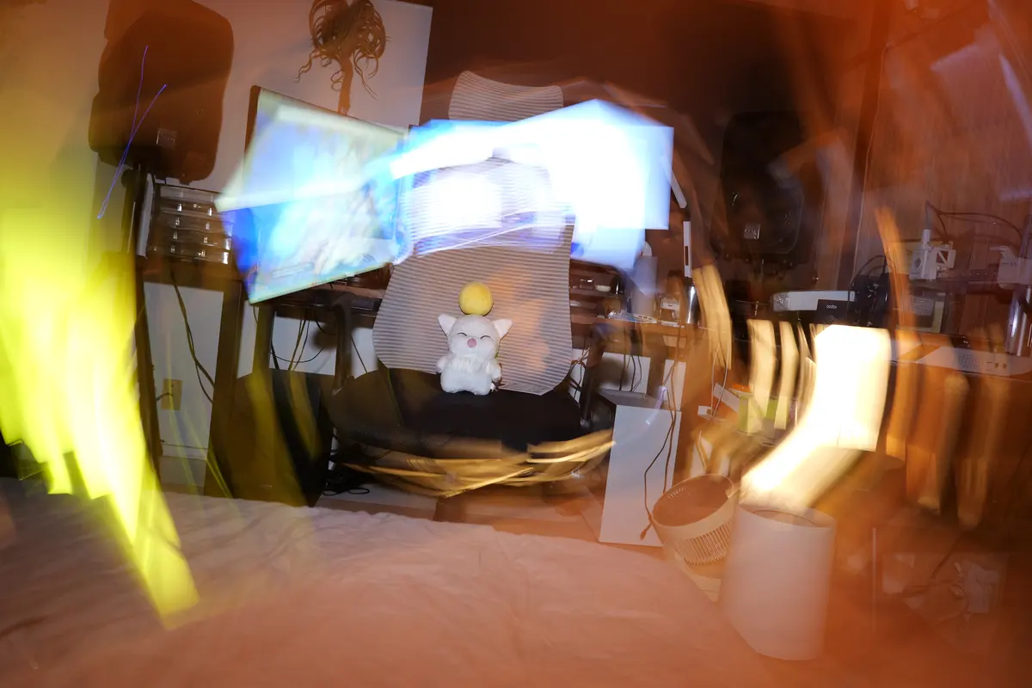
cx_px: 516
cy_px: 344
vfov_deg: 53.1
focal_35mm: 24
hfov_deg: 73.7
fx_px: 688
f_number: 4
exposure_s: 1/3.2
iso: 200
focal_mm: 24
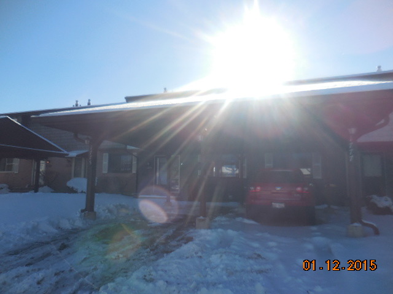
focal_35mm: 25
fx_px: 284
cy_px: 147
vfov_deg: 54.9
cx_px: 196
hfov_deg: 69.4
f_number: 6.6
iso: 125
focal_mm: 4.5
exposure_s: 1/640
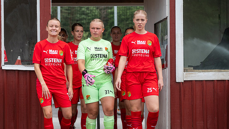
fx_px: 771
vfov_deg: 9.6
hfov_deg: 16.9
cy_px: 87
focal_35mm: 127
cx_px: 97
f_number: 3.2
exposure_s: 1/1250
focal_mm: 70
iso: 280
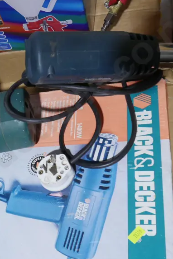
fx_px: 375
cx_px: 8
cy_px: 153
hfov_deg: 25.0
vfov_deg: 38.1
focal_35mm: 52
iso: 1250
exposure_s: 1/60
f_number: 7.1
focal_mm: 14
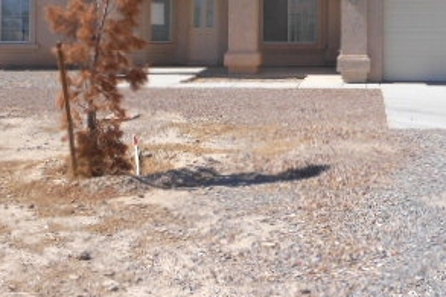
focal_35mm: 75
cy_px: -24
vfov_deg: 17.6
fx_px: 929
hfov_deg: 26.6
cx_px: 336
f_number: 4
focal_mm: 5.9
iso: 80
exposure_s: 1/1000
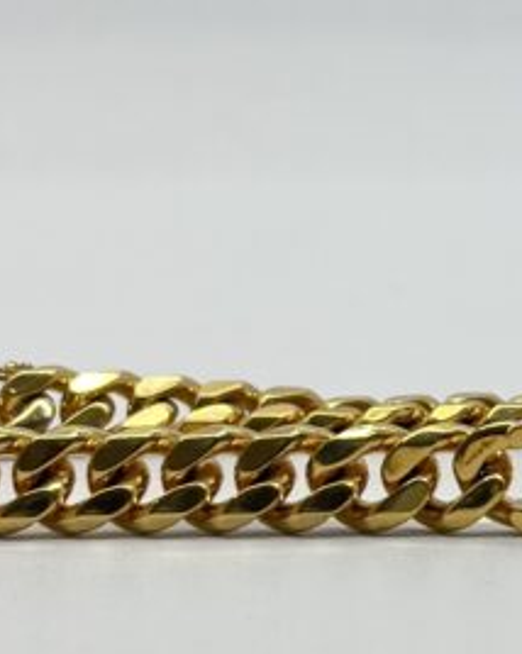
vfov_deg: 19.7
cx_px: 642
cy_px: 425
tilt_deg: -11.4
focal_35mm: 97
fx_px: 1875
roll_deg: +0.3
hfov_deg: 15.2
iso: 40
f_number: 1.5
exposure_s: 1/264
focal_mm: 5.7
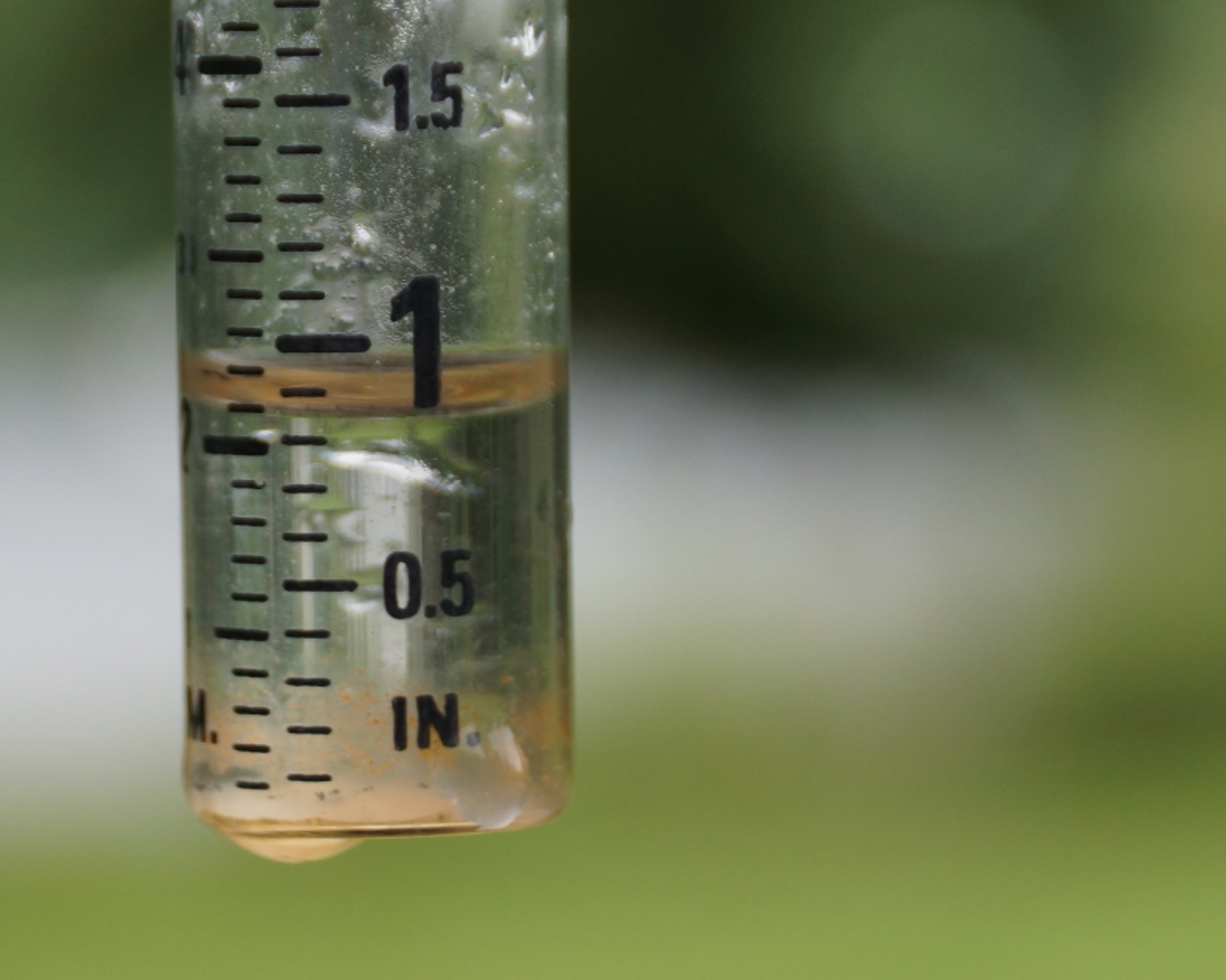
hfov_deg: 12.7
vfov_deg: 10.2
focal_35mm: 152
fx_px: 5500
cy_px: 500
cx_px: 474
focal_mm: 85
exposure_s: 1/160
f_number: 5.6
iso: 250
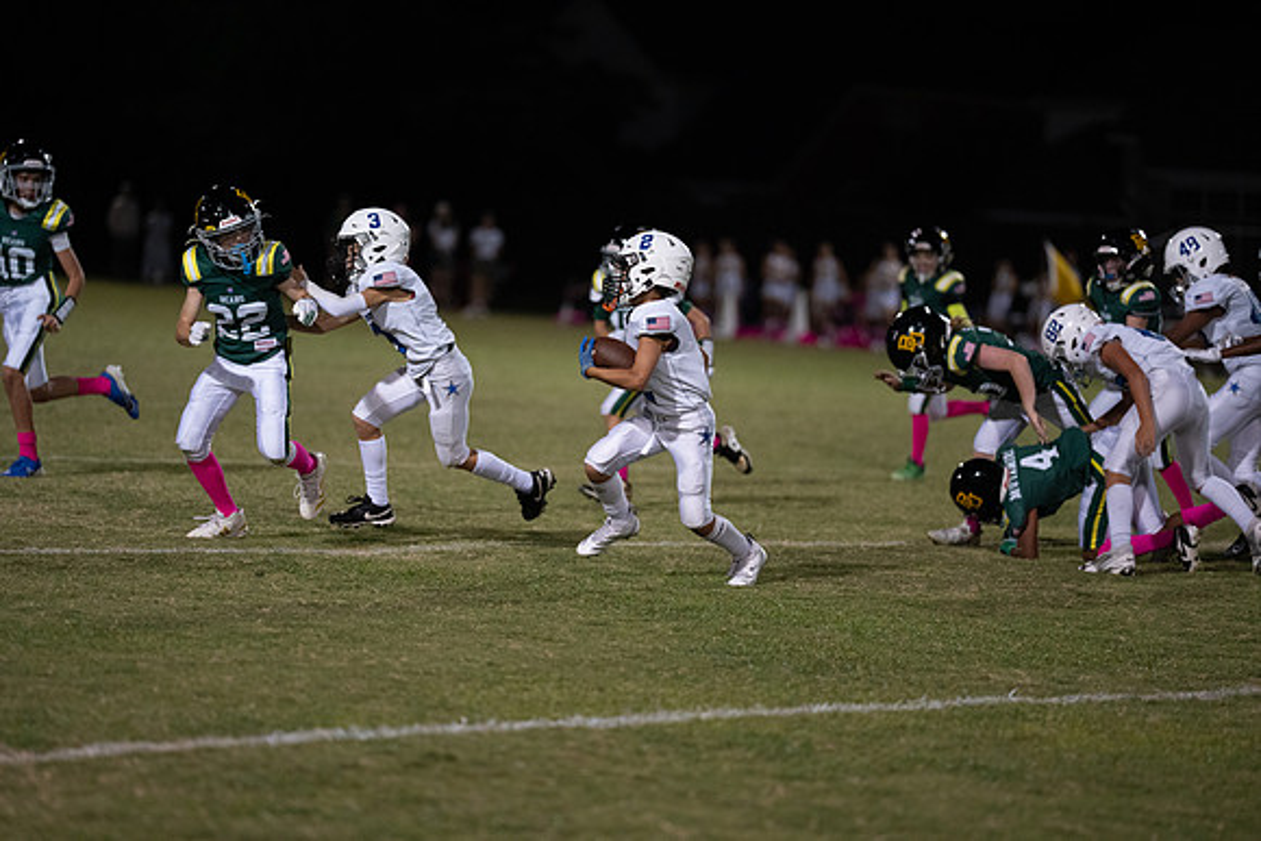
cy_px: 420
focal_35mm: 135
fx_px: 4730
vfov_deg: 10.2
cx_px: 630
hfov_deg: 15.2
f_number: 1.8
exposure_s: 1/1000
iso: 4000
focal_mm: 135
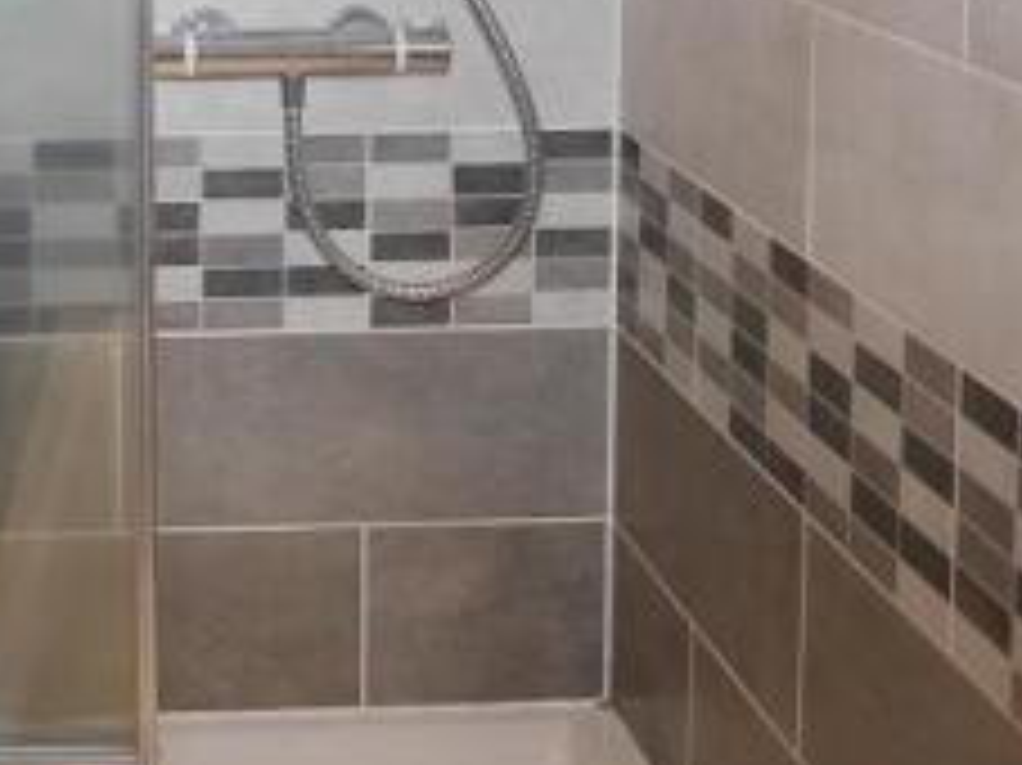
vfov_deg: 19.1
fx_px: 2125
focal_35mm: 72
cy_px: -200
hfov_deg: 25.9
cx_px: 43
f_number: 2.5
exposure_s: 1/60
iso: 200
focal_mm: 14
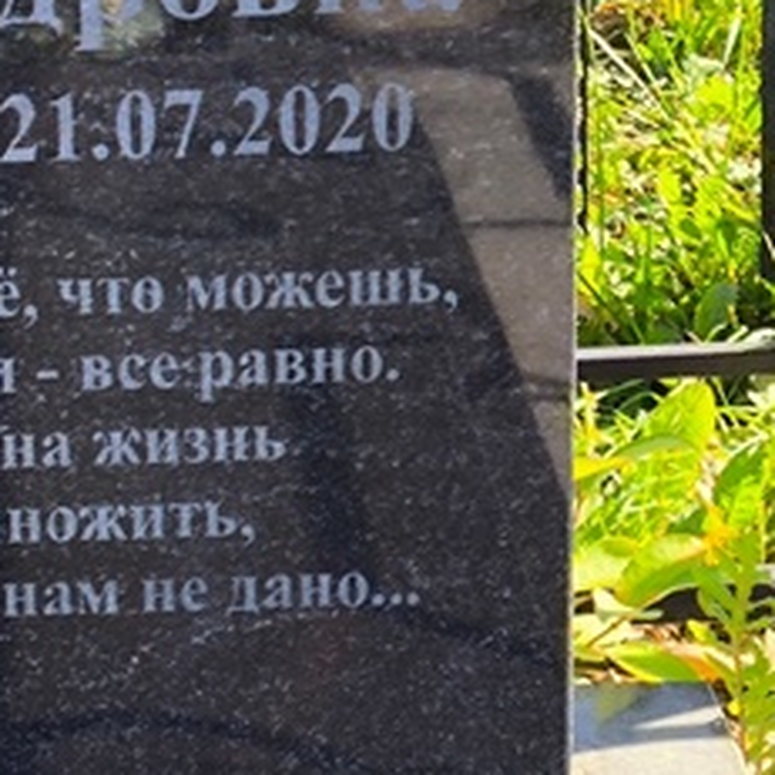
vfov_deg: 11.3
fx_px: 3875
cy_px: -57
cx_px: -25
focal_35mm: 153
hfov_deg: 11.3
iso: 50
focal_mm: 4.71
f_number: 1.7
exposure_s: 1/438
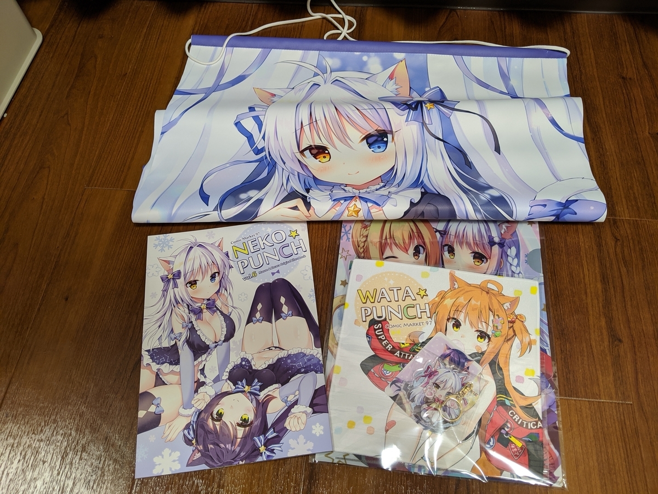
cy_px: 247
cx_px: 329
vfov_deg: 51.4
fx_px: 513
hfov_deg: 65.3
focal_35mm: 27
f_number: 1.8
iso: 89
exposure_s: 1/24
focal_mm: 4.44
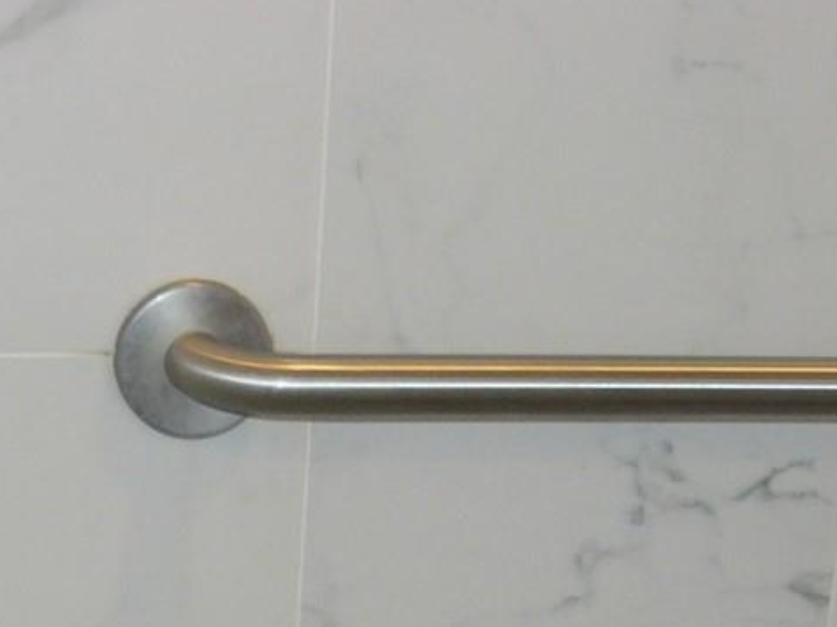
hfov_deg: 16.1
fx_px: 2926
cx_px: 90
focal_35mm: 121
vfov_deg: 11.6
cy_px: 987
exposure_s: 1/30
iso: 100
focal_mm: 6
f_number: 2.8
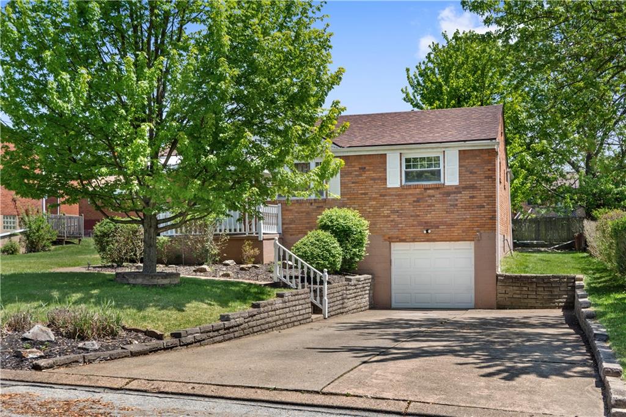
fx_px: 713
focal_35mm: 41
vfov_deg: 32.6
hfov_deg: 47.4
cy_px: 208
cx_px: 313
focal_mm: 41
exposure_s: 1/200
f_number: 8
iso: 125
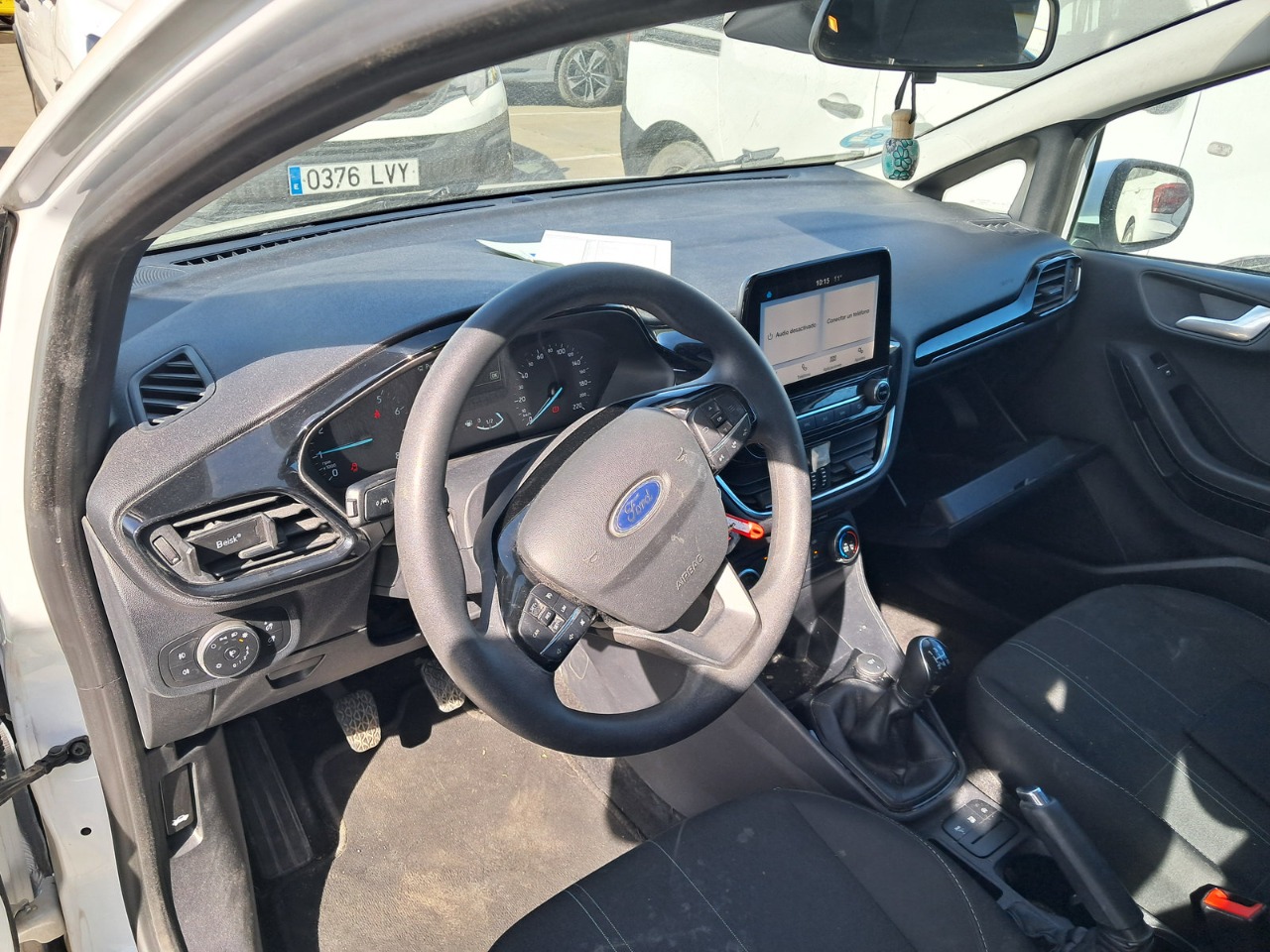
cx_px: 635
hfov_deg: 65.3
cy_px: 476
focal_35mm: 27
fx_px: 991
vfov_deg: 51.4
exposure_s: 1/147
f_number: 1.8
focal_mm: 4
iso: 50
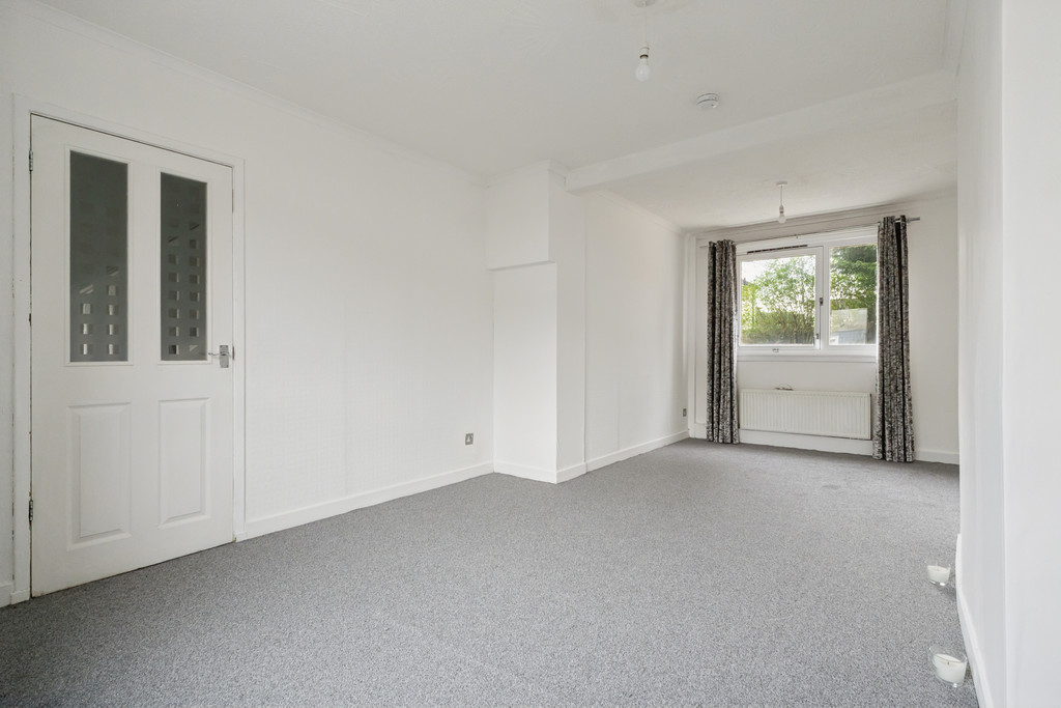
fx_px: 486
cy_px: 354
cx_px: 530
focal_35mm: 16
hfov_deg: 95.0
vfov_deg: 72.1
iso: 800
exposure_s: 1/40
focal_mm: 11
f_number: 6.3
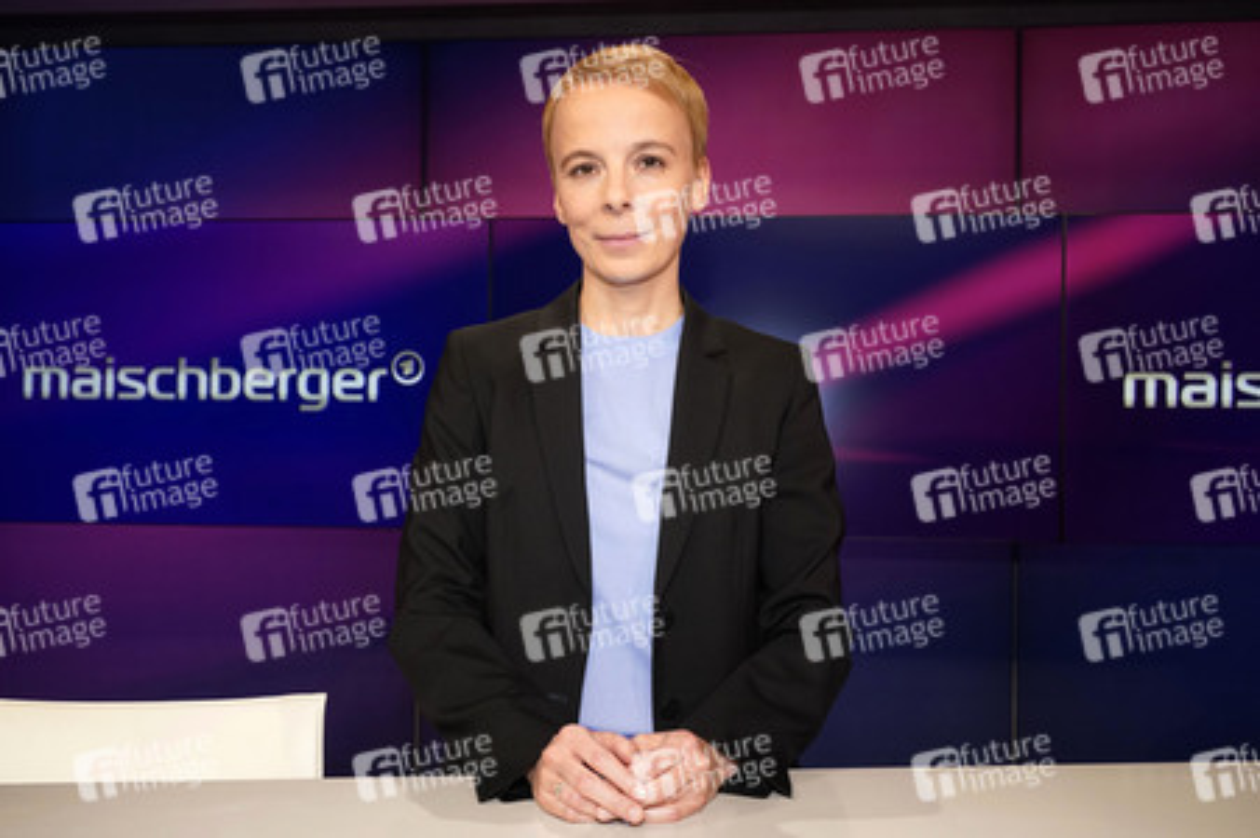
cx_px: 630
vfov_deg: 42.3
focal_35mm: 31
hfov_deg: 60.3
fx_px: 1084
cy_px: 419
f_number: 5.6
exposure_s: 1/125
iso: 2000
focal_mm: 31
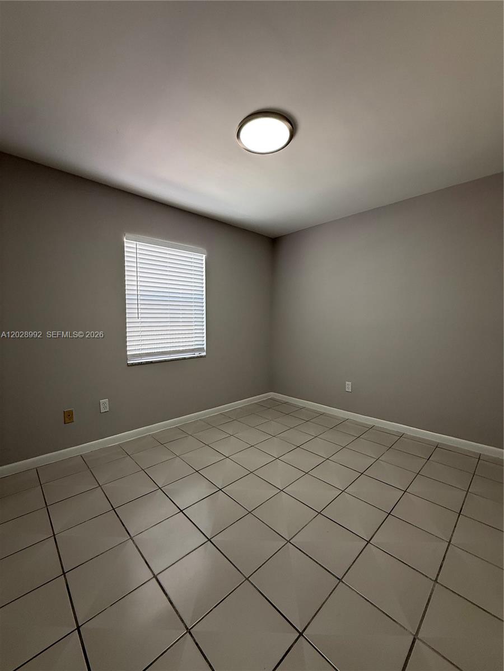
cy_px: 336
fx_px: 272
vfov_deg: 102.1
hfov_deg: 85.7
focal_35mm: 14
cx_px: 252
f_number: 2.2
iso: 100
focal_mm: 2.22
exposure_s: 1/120
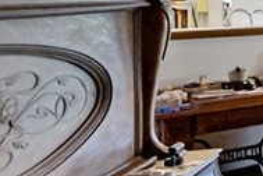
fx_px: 555
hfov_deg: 14.2
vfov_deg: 17.6
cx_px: 667
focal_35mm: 76
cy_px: 6
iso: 2000
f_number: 2.8
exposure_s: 1/160
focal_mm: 14
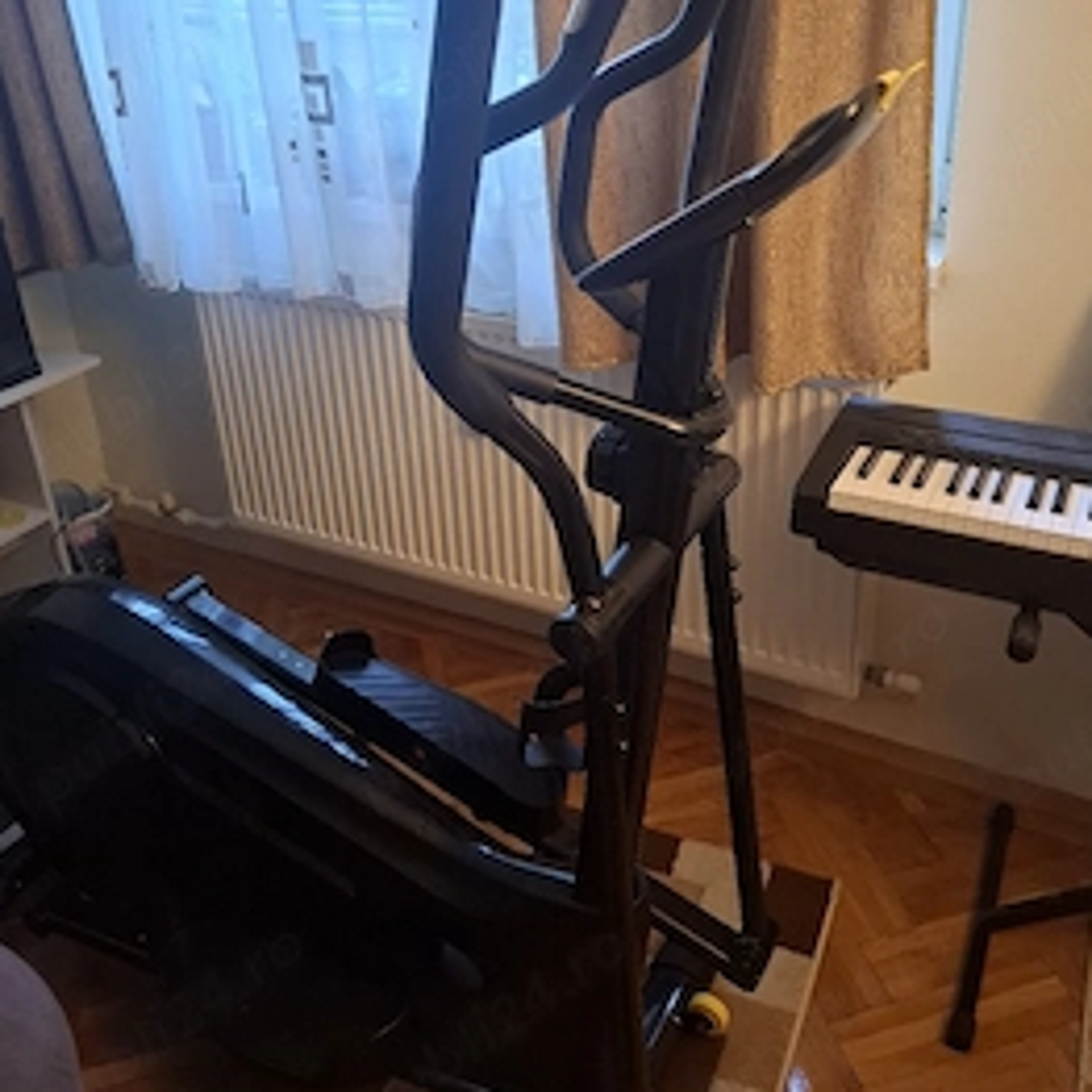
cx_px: 575
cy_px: 429
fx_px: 1106
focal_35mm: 31
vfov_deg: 52.1
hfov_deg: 52.5
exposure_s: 1/33
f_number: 1.8
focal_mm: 5.54
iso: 400
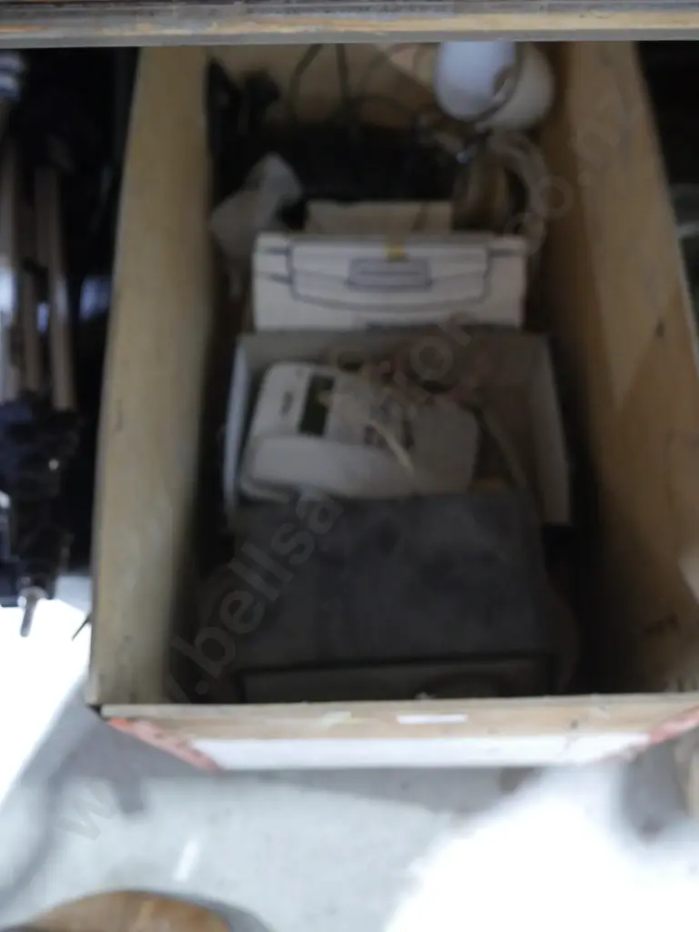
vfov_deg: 56.8
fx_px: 862
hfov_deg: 44.2
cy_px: 466
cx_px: 350
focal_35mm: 32
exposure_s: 1/50
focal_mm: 16
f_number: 3.6
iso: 3200
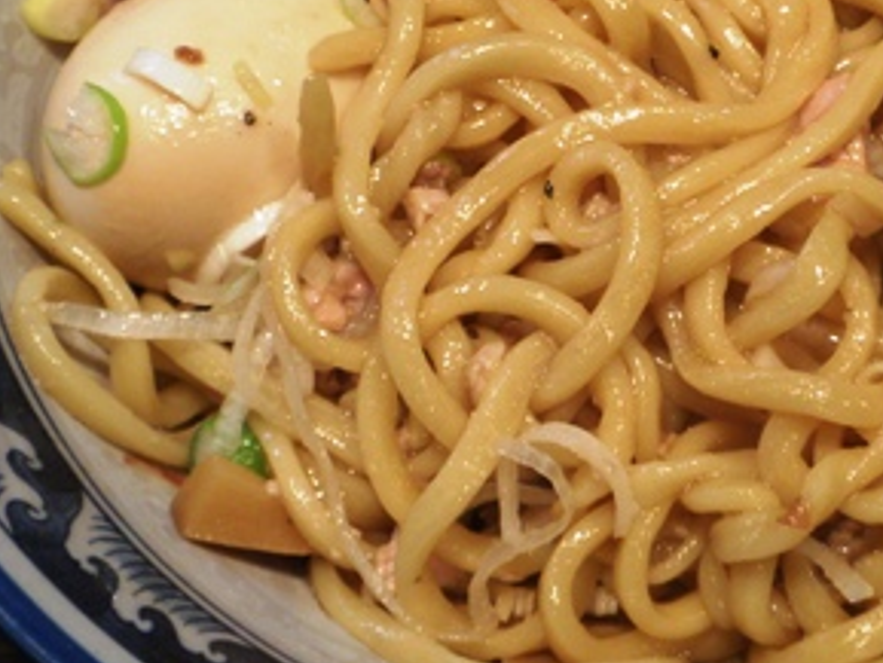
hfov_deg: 20.2
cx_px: 707
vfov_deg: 15.3
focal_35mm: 96
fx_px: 2450
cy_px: 147
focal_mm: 9.1
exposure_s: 1/25
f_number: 4.3
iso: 100
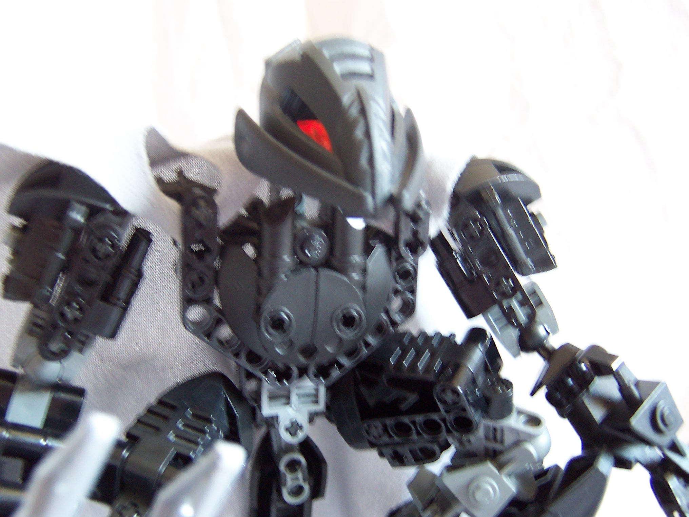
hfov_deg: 51.4
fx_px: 717
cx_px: 344
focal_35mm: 36
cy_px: 258
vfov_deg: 39.7
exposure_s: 1/10
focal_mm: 5.6
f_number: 2.8
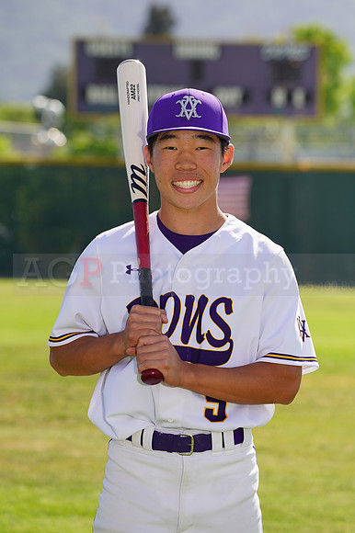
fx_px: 3436
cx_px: 178
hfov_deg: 5.9
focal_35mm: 232
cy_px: 266
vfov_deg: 8.9
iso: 100
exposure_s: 1/250
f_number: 8
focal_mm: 232
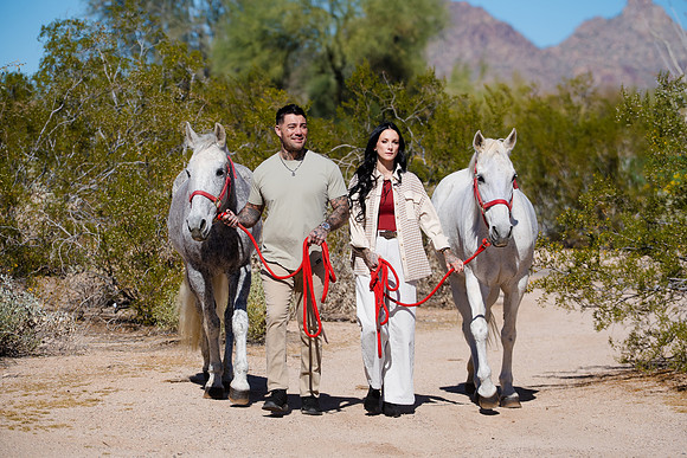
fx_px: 3397
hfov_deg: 11.5
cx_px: 344
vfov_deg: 7.7
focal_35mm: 178
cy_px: 229
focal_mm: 178
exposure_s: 1/800
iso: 100
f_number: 5.6
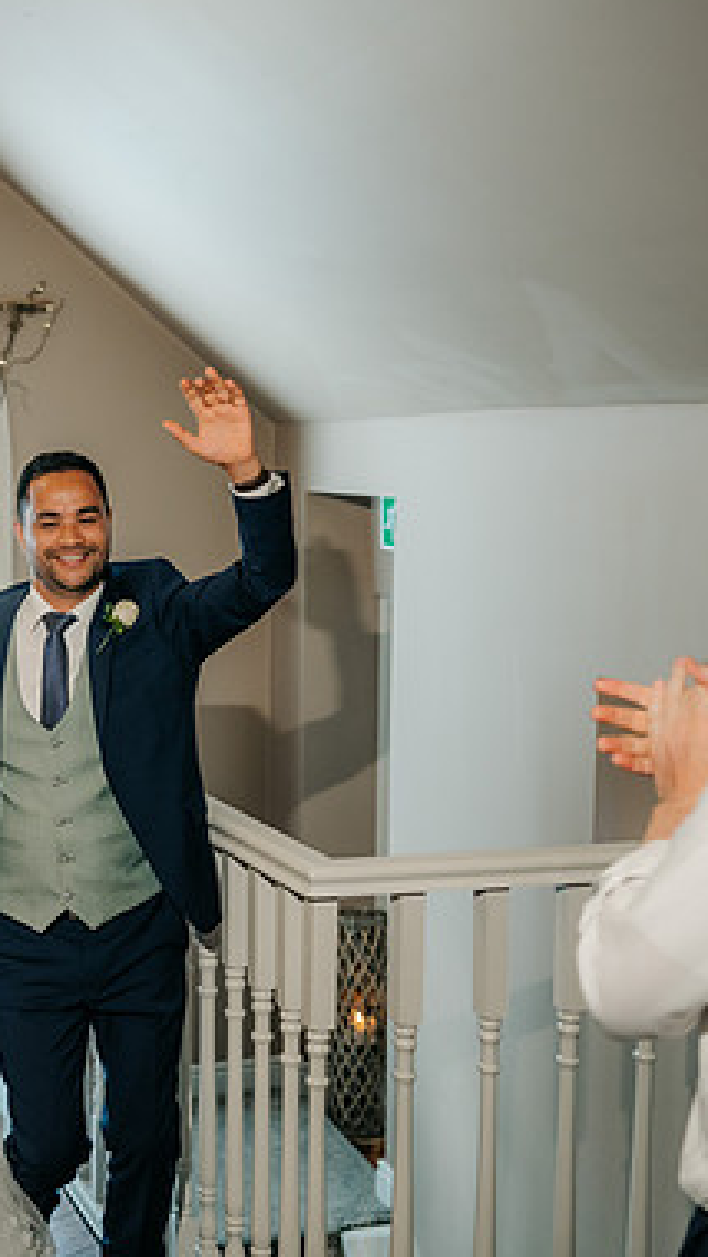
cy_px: 633
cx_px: 3
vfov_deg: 37.2
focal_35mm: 56
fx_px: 1867
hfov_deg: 20.8
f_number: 2.5
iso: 640
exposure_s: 1/200
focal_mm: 35
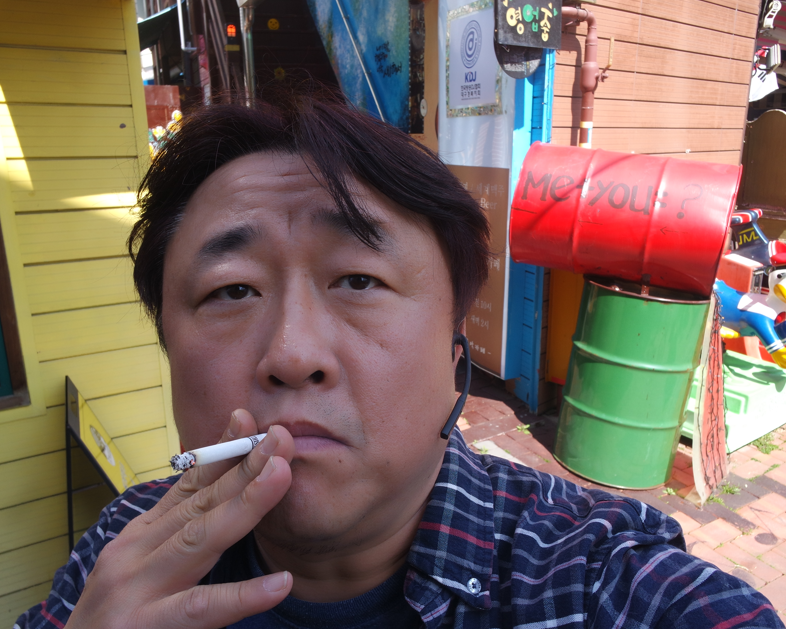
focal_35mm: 28
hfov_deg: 62.2
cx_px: 408
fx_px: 651
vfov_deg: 51.5
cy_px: 321
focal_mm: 9
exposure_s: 1/100
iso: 160
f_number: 6.3
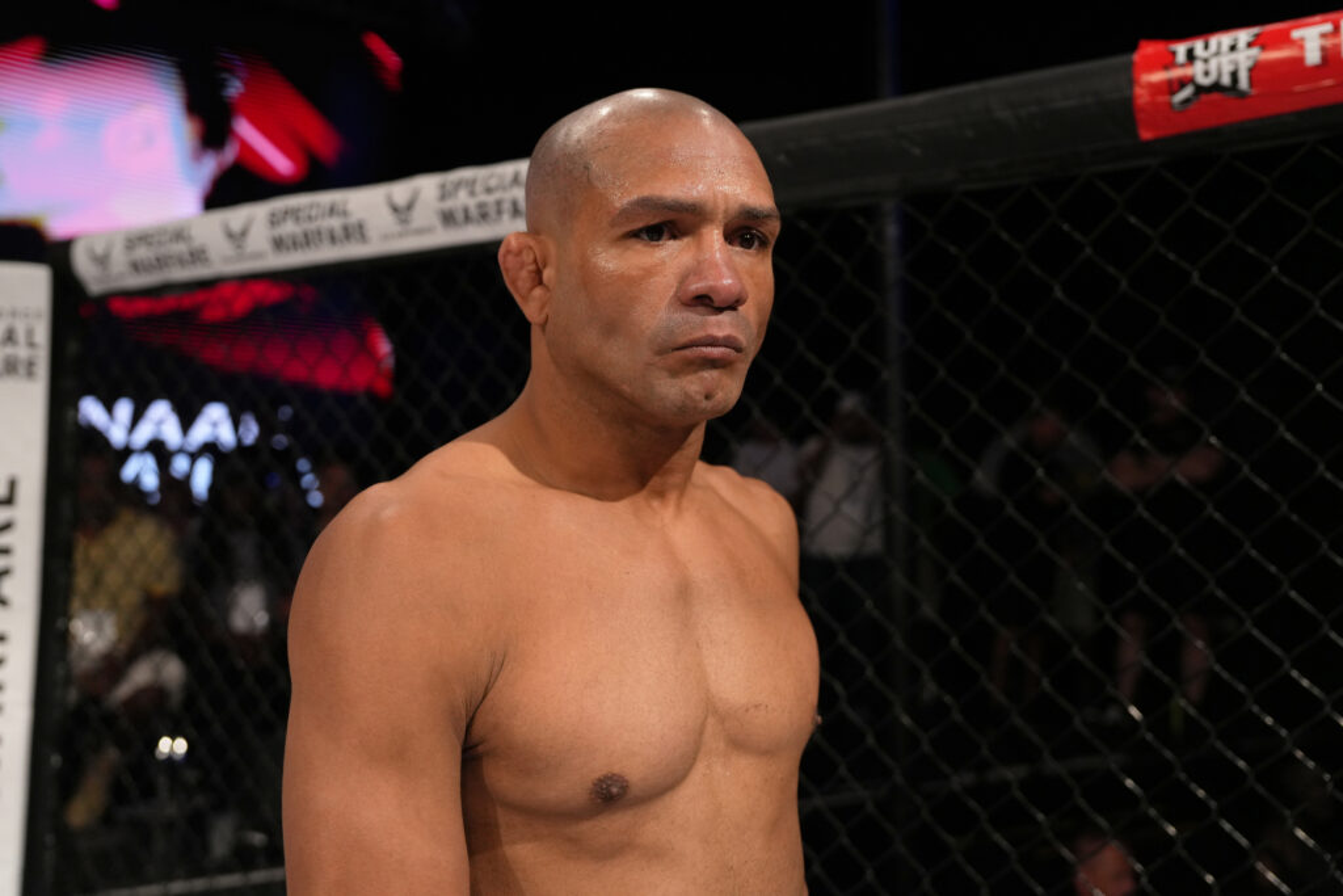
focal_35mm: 32
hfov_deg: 58.7
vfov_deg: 41.1
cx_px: 672
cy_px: 448
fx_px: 1194
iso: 1600
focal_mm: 32
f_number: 2.8
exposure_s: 1/1250
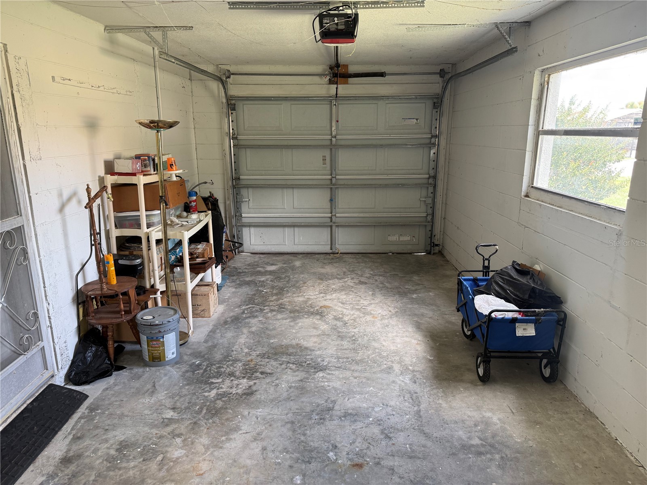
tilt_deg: -13.4
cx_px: 324
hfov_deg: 71.6
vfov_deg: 56.8
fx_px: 449
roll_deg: -0.2
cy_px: 242
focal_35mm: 24
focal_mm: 6.76
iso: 160
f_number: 1.78
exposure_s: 1/121
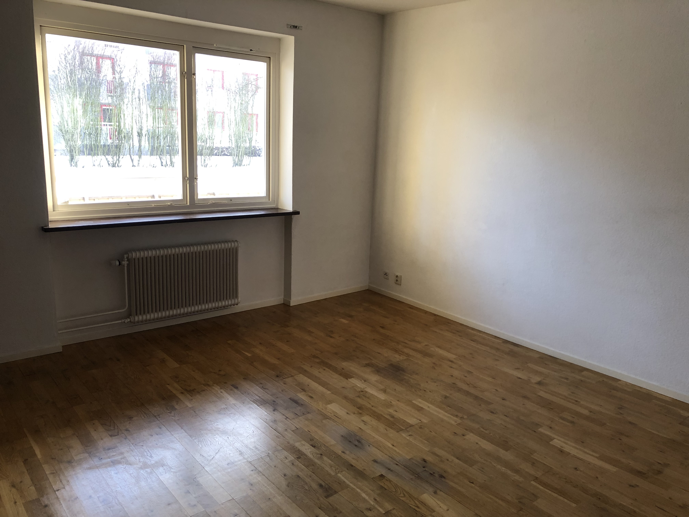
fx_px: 557
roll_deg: -1.9
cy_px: 258
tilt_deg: -12.6
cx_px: 344
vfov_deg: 49.7
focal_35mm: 28
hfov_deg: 63.4
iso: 40
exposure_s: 1/24
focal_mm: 3.99
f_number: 1.8
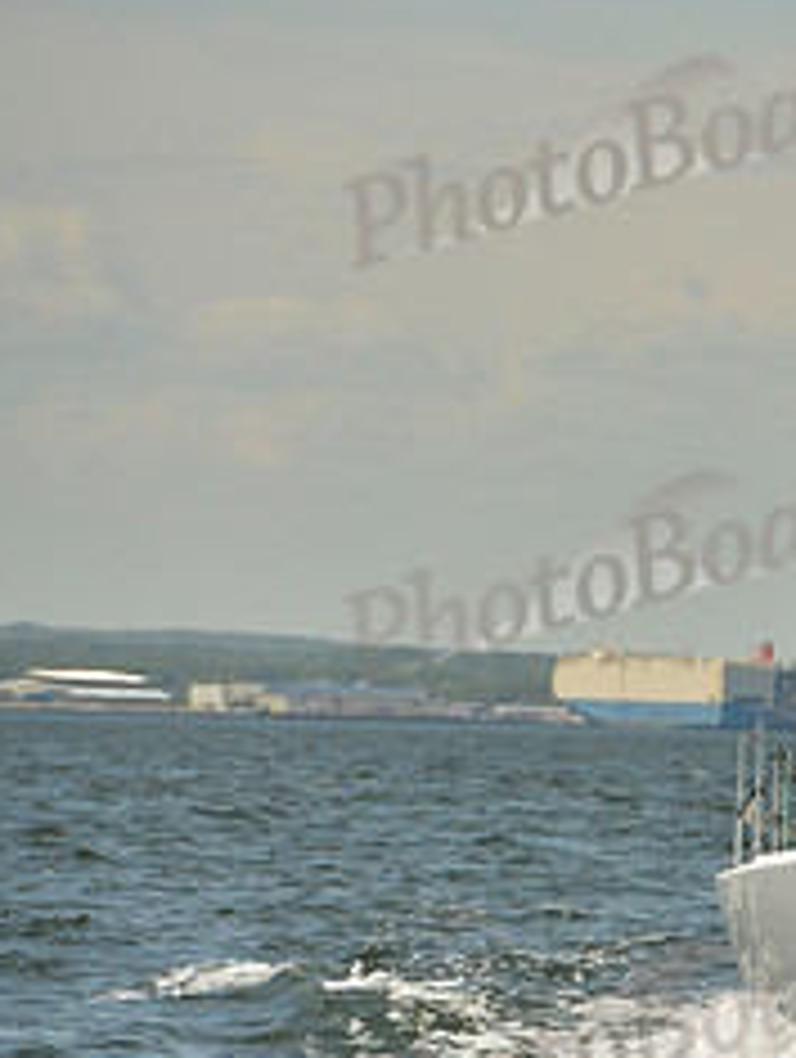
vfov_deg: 4.3
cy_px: 736
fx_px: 14127
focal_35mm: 462
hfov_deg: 3.2
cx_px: 1214
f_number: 9
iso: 280
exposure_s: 1/1600
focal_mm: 195
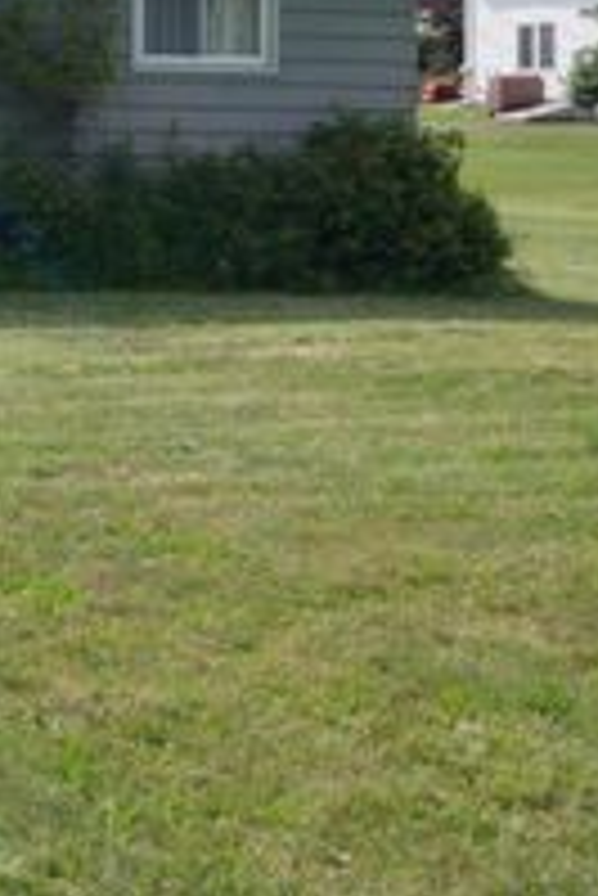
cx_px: -468
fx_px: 2338
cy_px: 65
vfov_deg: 21.1
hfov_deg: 13.2
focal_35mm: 94
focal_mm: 18
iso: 200
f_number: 13
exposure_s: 1/160
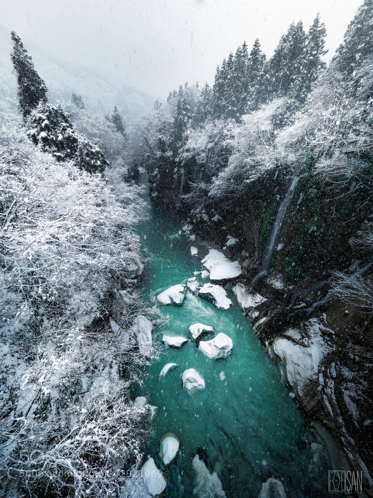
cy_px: 249
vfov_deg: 102.1
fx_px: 201
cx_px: 186
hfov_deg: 85.7
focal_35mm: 14
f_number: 10
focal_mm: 7
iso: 250
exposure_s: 1/40
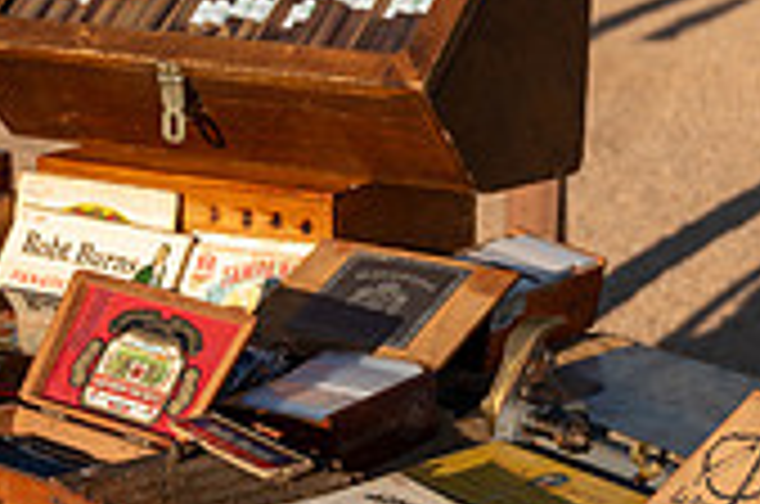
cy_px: 117
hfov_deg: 18.2
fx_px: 2318
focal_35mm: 110
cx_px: 751
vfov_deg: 12.4
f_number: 4
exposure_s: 1/1250
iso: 100
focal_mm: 32
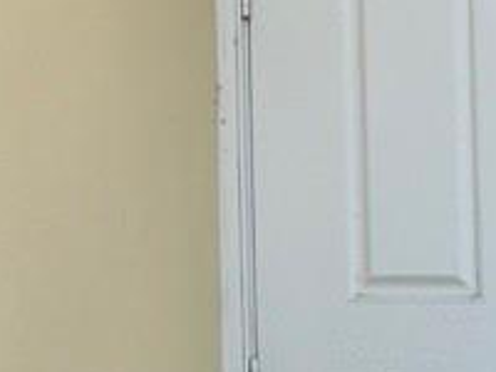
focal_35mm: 307
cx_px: -208
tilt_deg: +5.1
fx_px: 4399
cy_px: -248
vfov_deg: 4.8
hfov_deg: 6.4
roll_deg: +0.5
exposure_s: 1/1848
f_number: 1.78
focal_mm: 6.86
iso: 64
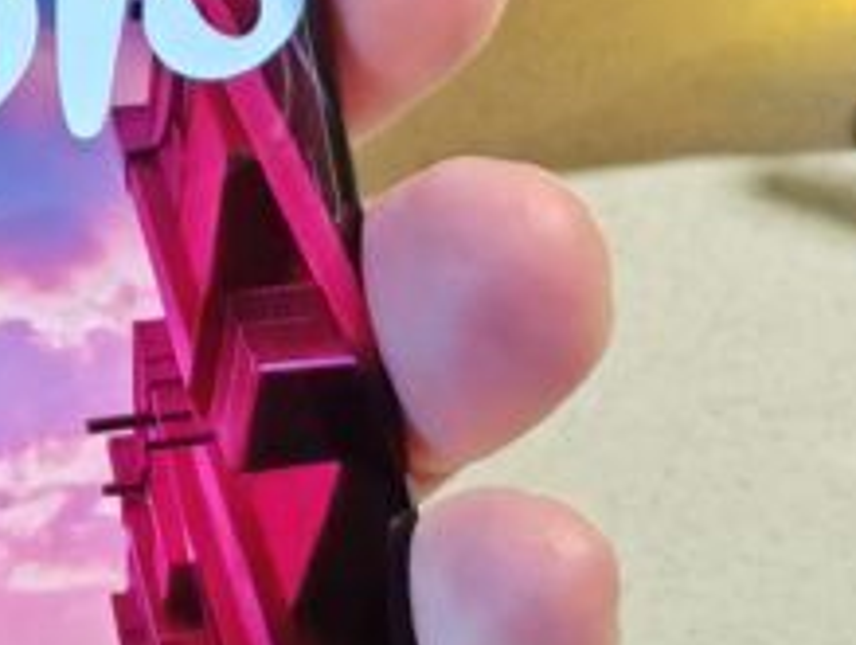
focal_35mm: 226
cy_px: -43
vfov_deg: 6.6
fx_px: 5598
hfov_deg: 8.6
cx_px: -274
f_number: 1.9
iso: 500
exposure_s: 1/100
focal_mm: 5.3
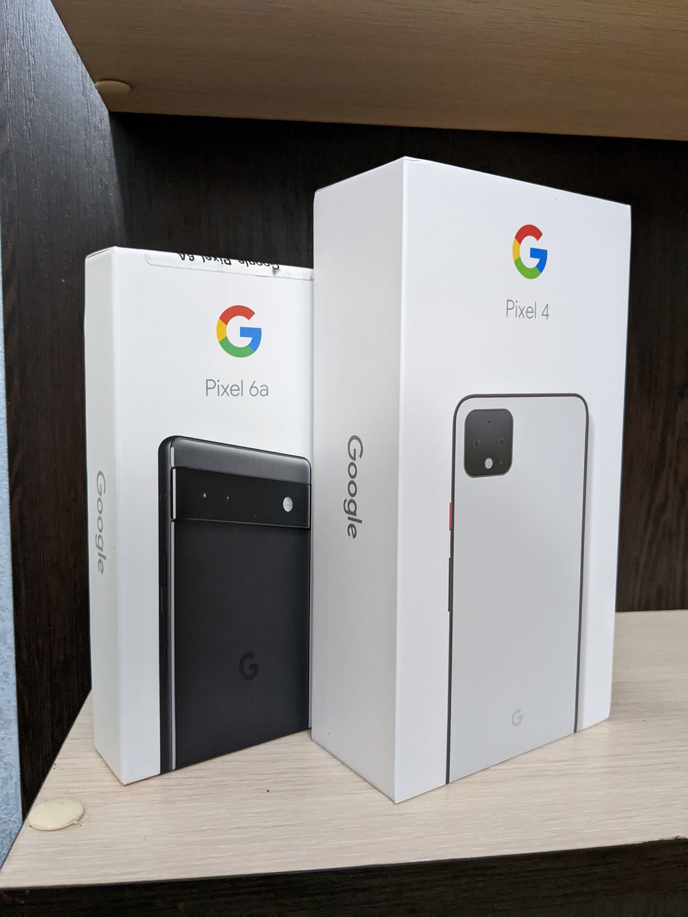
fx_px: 716
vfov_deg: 65.3
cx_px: 344
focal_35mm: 27
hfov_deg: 51.4
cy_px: 458
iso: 967
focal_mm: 4.38
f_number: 1.73
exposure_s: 1/50
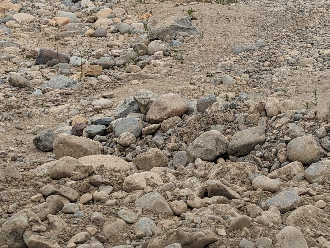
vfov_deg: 21.2
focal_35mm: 69
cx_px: 195
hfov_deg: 28.1
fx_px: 659
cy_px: 62
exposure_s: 1/792
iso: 52
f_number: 1.85
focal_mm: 6.81
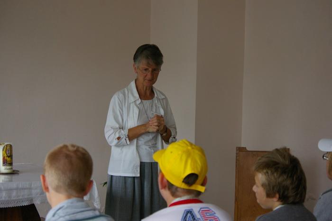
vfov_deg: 15.7
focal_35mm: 87
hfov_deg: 23.4
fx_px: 802
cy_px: 110
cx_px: 166
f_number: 5.6
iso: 800
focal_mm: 58
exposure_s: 1/180
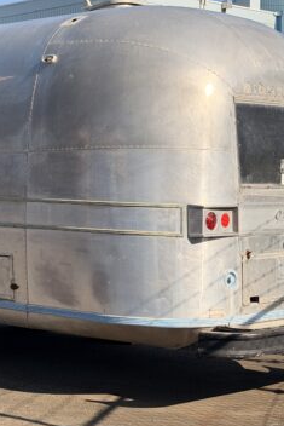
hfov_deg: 16.0
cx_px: 47
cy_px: 213
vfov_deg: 23.9
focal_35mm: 85
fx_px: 1005
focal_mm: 6.76
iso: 64
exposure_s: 1/3534
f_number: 1.78
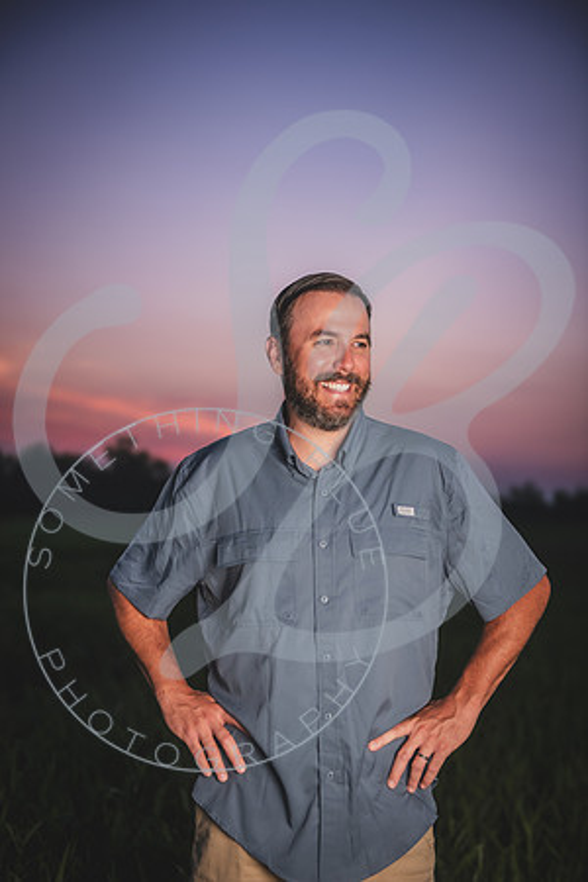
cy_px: 441
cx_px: 294
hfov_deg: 27.0
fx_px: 1225
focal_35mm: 50
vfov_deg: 39.6
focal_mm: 50
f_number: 2.8
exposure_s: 1/1000
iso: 200
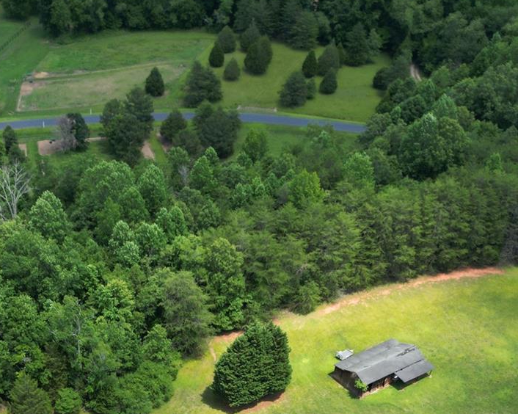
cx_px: 108
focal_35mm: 51
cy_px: 542
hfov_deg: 35.6
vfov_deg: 25.4
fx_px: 781
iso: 100
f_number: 1.7
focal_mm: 6.72
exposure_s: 1/30
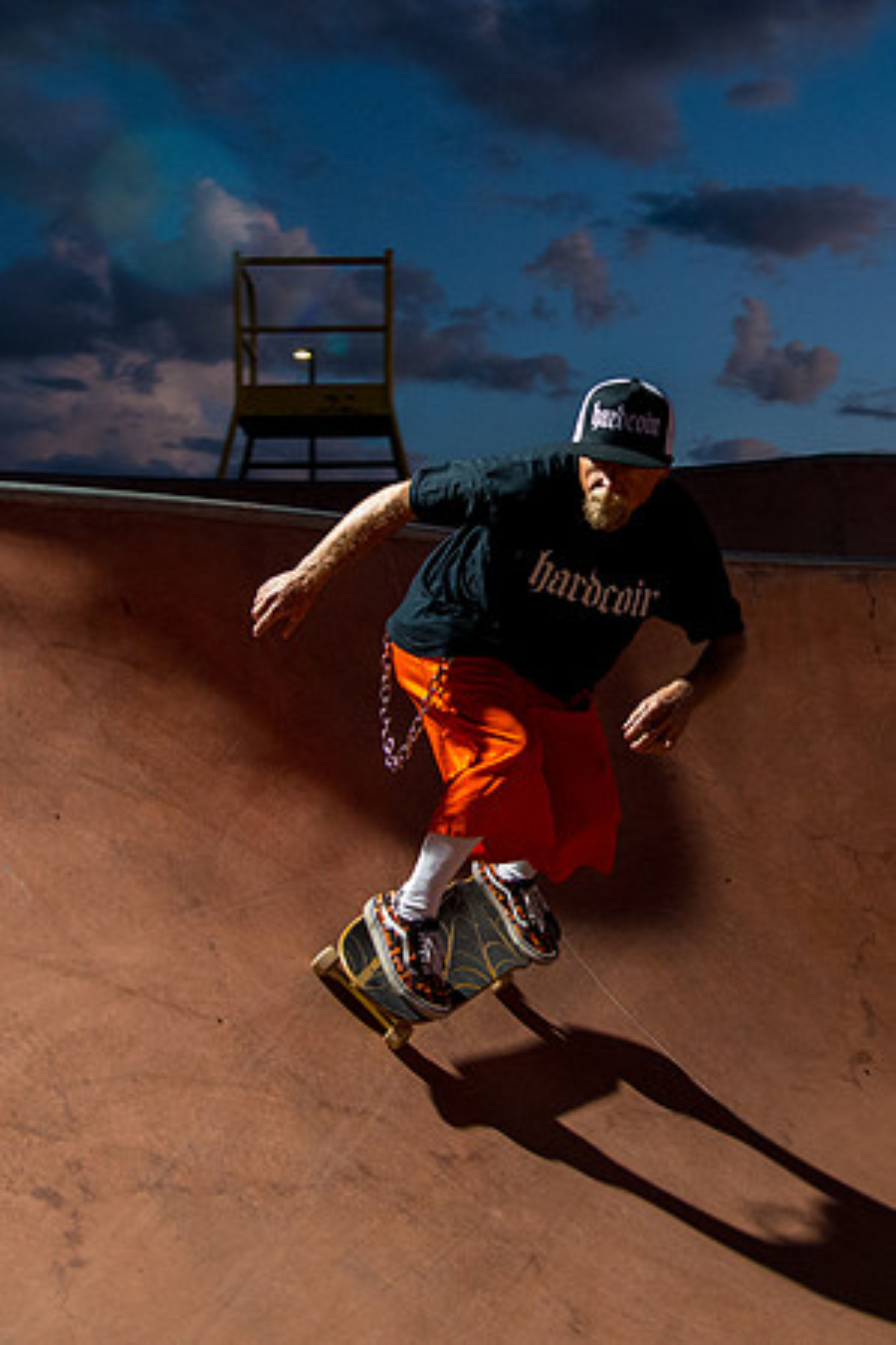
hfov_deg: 26.6
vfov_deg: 39.1
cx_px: 545
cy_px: 564
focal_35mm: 51
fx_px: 1887
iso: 5000
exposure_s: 1/200
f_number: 4
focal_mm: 28
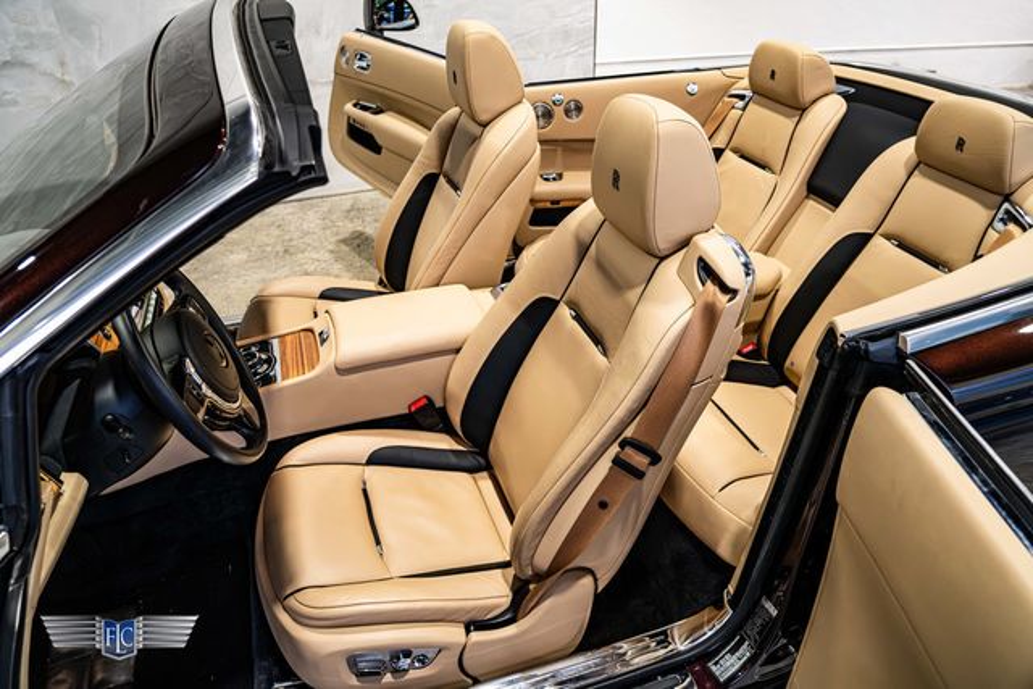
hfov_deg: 71.6
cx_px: 516
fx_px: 716
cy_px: 331
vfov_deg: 51.4
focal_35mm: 25
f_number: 4
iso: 1250
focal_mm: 24
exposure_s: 1/80
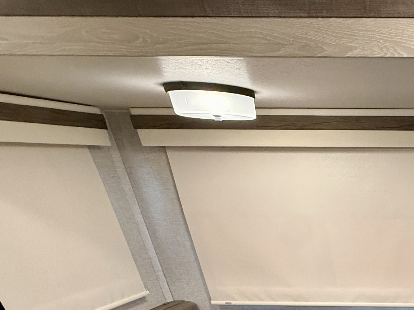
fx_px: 407
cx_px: 485
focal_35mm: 34
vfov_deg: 34.4
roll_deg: +0.6
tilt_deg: -27.5
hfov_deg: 40.1
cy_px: 363
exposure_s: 1/78
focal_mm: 2.22
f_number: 2.2
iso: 320
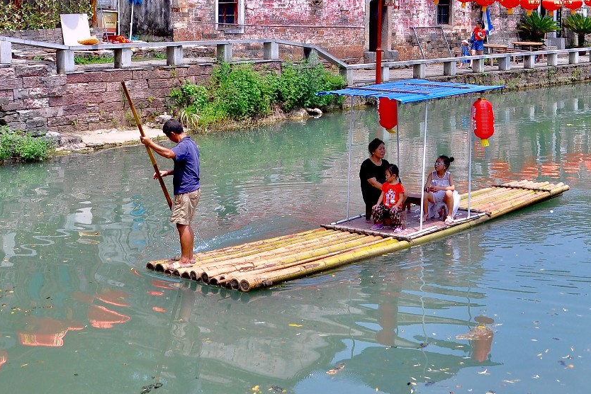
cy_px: 22
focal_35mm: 69
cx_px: 383
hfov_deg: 29.1
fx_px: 1133
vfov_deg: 19.3
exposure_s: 1/400
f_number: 8
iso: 200
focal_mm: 24
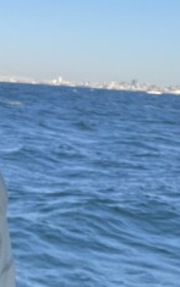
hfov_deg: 12.0
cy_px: 219
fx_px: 792
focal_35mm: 101
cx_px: -131
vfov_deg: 20.4
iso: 32
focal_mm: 3.99
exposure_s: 1/1279
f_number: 1.8
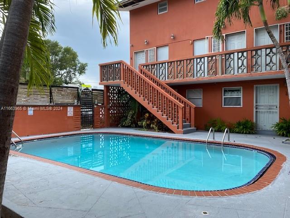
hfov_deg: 67.3
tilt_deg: -0.9
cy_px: 109
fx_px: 218
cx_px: 145
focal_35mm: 26
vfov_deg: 53.1
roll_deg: -0.3
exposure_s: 1/845
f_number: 1.8
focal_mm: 4.25
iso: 32
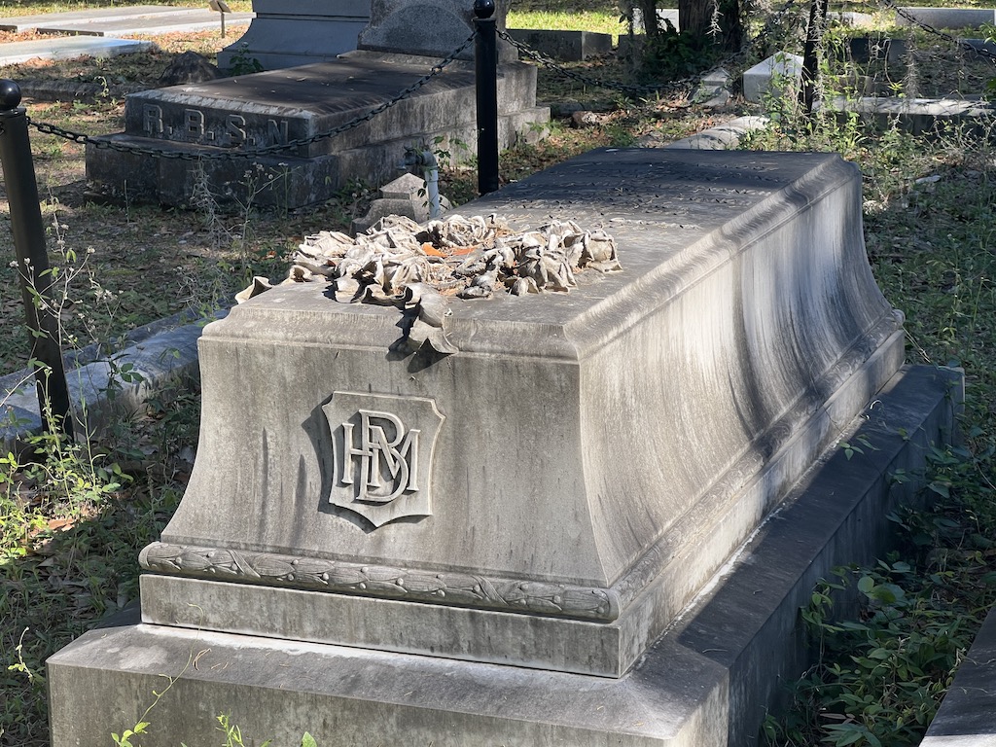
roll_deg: +1.5
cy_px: 374
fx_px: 2216
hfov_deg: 25.3
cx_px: 498
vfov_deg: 19.1
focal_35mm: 77
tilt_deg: -14.6
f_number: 2.8
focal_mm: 9
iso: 32
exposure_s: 1/203
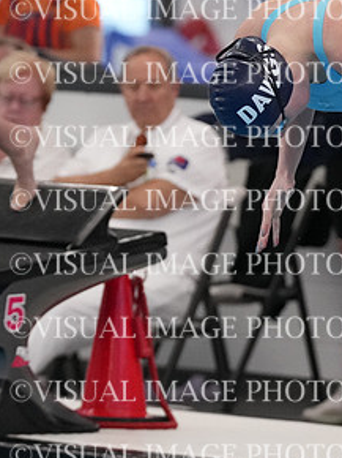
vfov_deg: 3.8
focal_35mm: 516
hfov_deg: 2.9
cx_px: 238
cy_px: 168
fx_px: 6807
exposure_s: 1/1250
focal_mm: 179
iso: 6400
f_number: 4
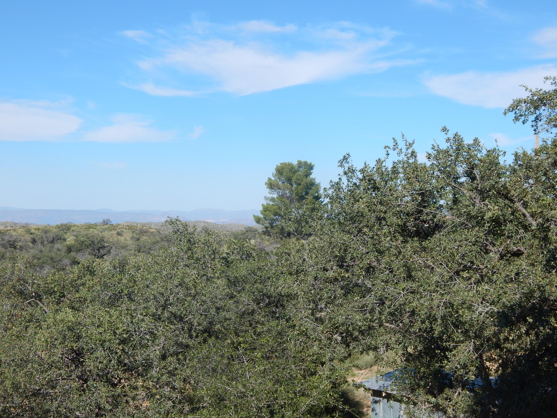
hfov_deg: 35.5
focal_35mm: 54
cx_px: 278
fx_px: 869
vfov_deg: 27.0
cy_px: 209
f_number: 3.8
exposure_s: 1/1000
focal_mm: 9.7
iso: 125
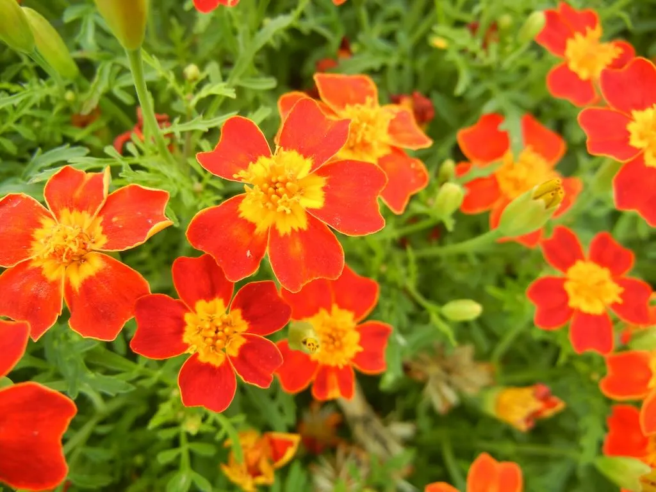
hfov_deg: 60.0
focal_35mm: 30
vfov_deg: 46.8
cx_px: 328
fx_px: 569
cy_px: 246
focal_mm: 5.4
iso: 160
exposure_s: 1/140
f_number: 3.5
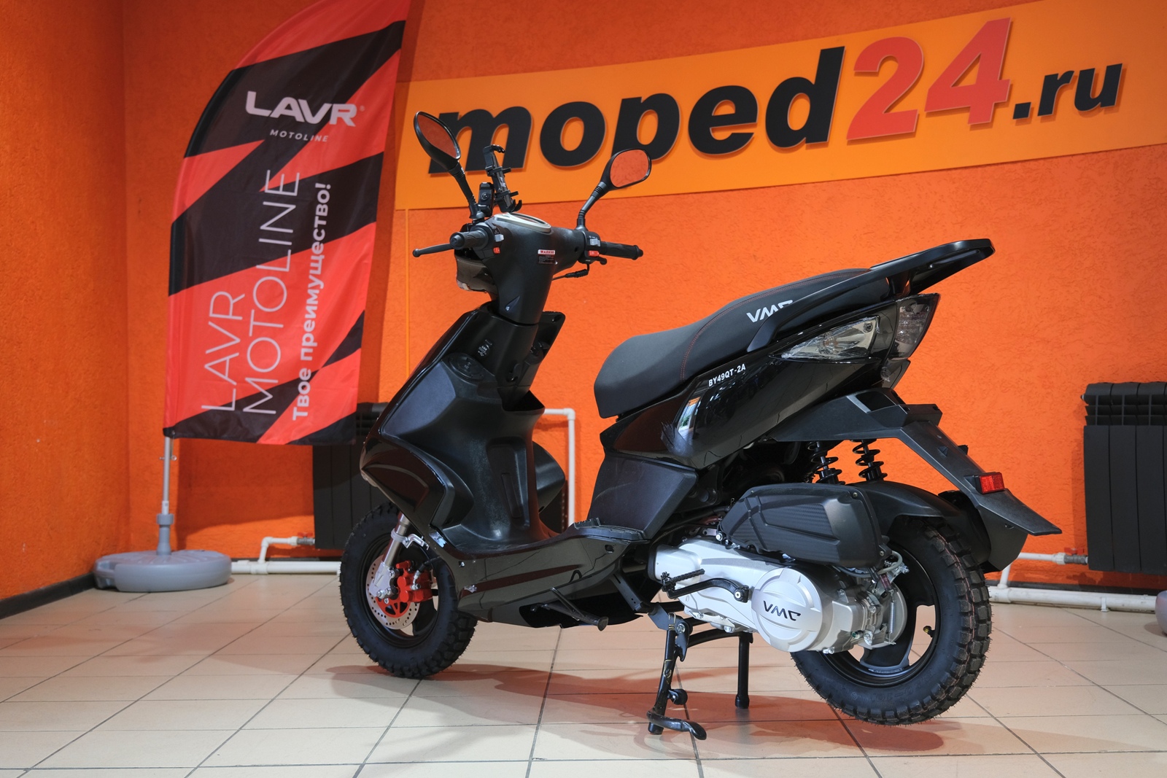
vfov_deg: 30.5
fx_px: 1426
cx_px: 584
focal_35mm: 44
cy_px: 389
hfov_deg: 44.5
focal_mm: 29.2
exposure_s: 1/60
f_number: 4
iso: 800
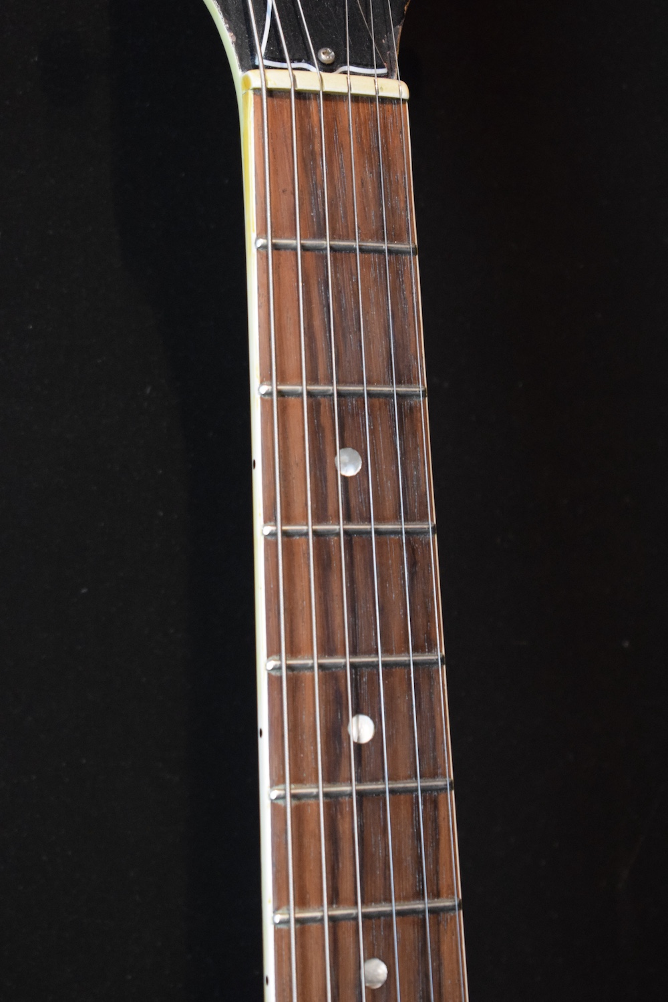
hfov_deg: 16.6
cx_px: 334
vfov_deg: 24.6
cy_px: 501
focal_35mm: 82
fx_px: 2296
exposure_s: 1/30
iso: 3200
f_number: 5.6
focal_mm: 55
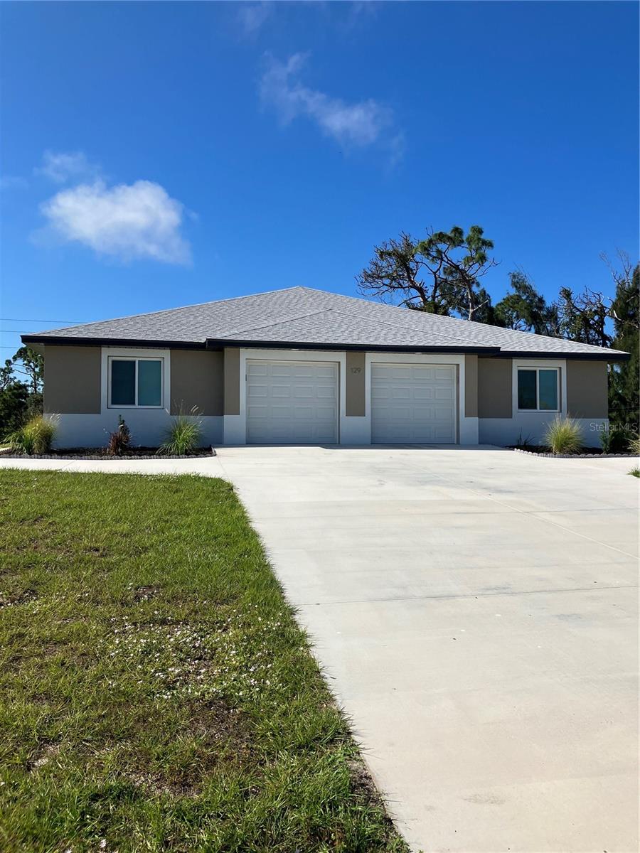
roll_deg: -0.3
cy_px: 426
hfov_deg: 49.7
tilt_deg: +2.8
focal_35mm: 28
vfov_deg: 63.4
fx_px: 690
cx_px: 320
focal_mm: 3.99
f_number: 1.8
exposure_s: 1/4049
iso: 32
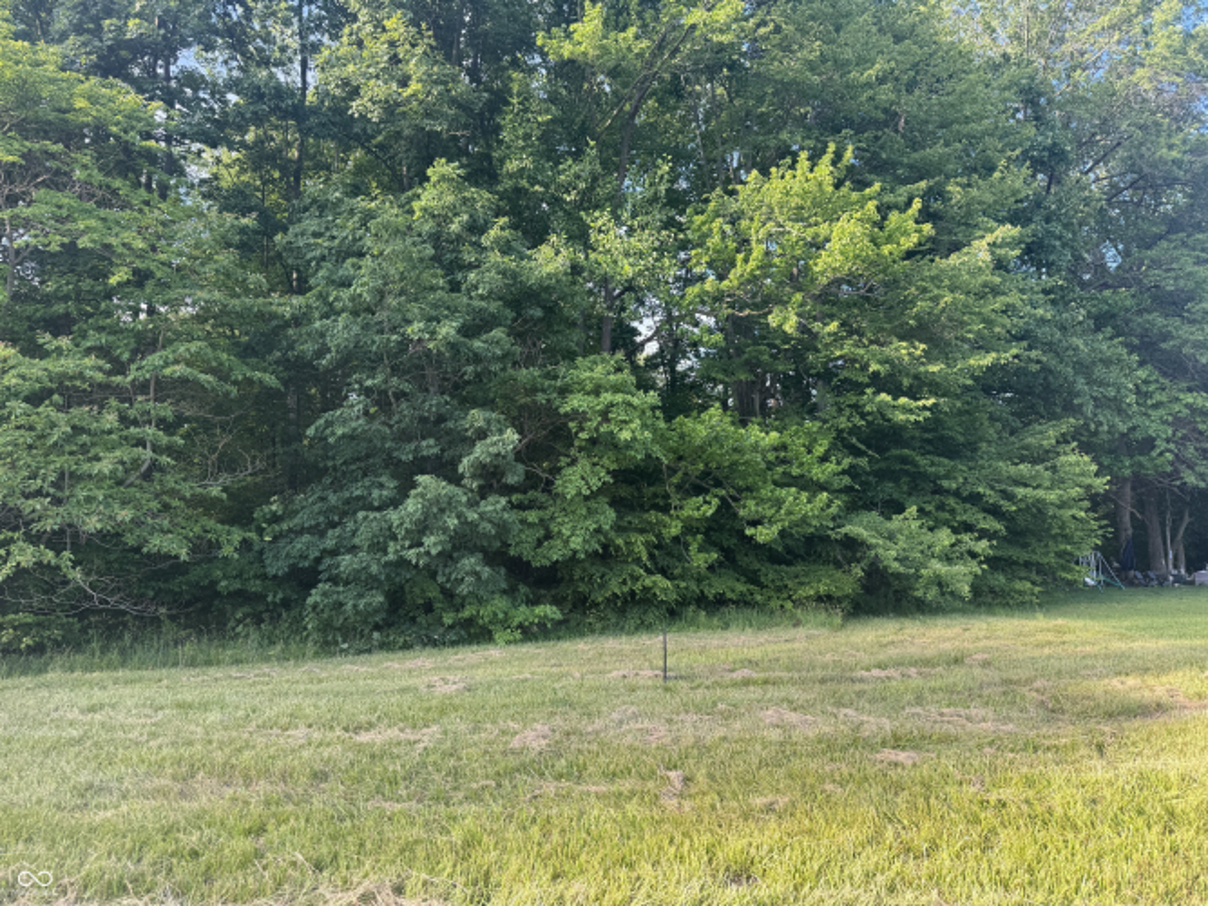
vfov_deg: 56.8
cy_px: 453
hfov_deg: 71.6
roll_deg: +2.3
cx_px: 604
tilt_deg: +7.7
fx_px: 837
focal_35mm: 24
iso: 80
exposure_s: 1/312
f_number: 1.78
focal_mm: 6.76
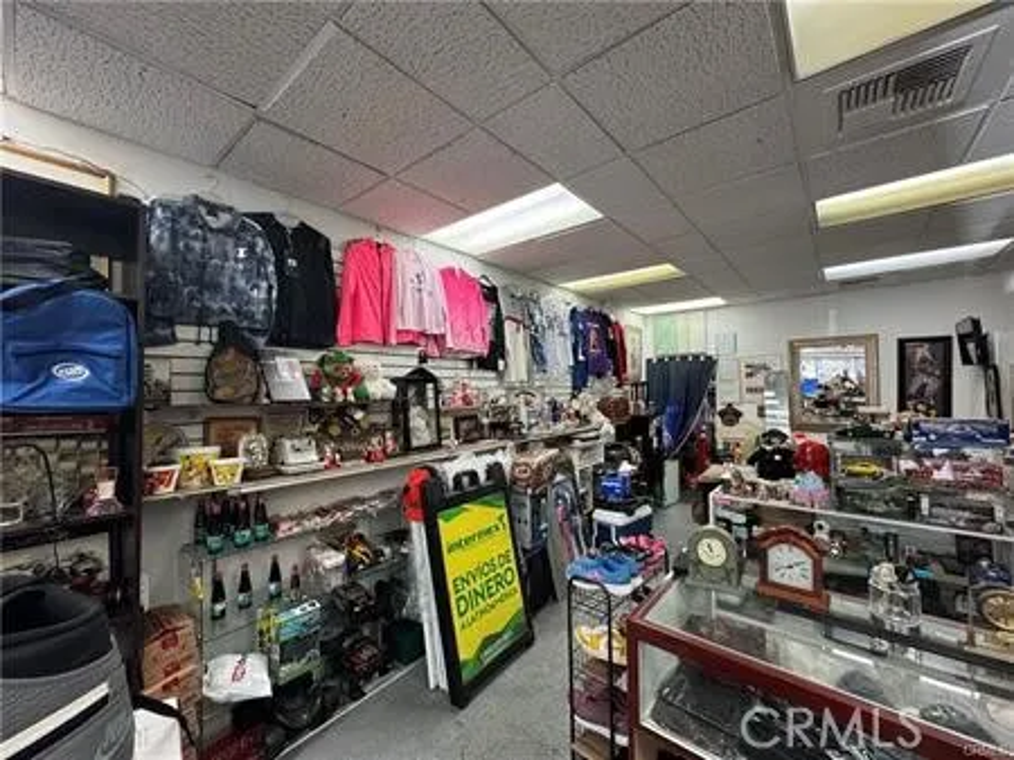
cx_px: 507
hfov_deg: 102.1
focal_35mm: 14
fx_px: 410
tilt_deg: +0.5
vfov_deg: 85.6
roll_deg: +0.7
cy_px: 380
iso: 250
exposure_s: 1/120
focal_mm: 2.22
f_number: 2.2
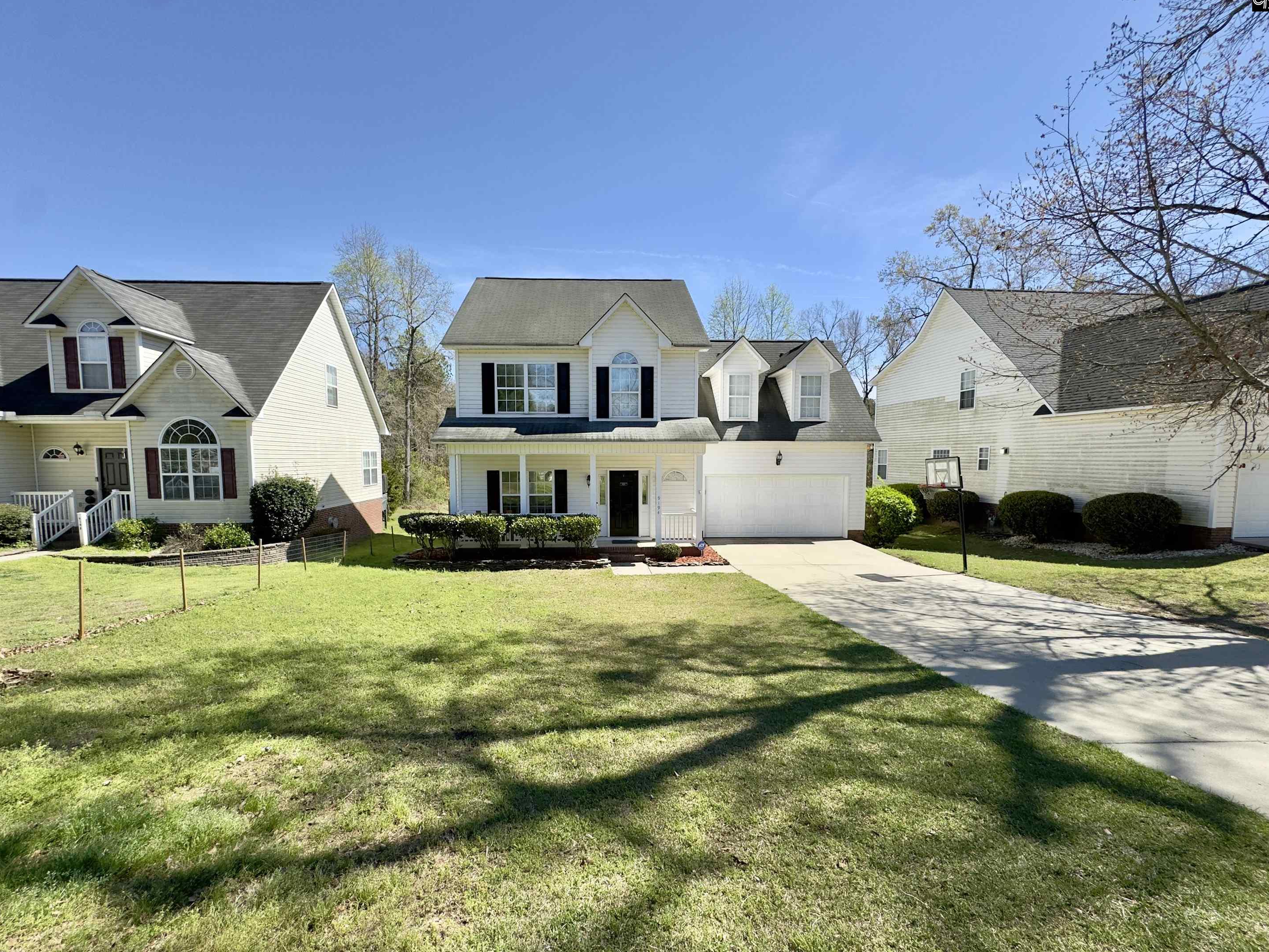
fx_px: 550
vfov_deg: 81.7
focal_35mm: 15
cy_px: 499
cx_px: 615
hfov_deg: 98.1
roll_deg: -0.2
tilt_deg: -3.9
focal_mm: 2.22
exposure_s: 1/1370
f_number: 2.2
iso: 50
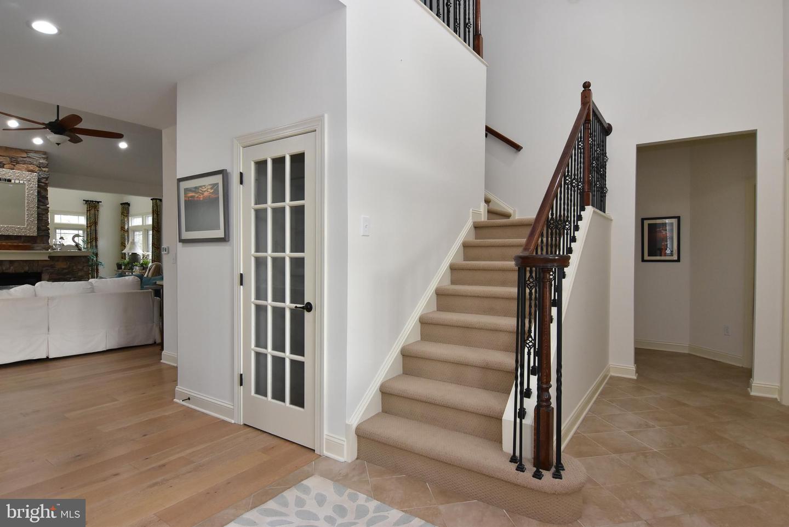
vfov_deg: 67.5
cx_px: 394
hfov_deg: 90.0
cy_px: 264
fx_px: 395
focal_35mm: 18
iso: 800
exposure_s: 1/50
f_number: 7.1
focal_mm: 12
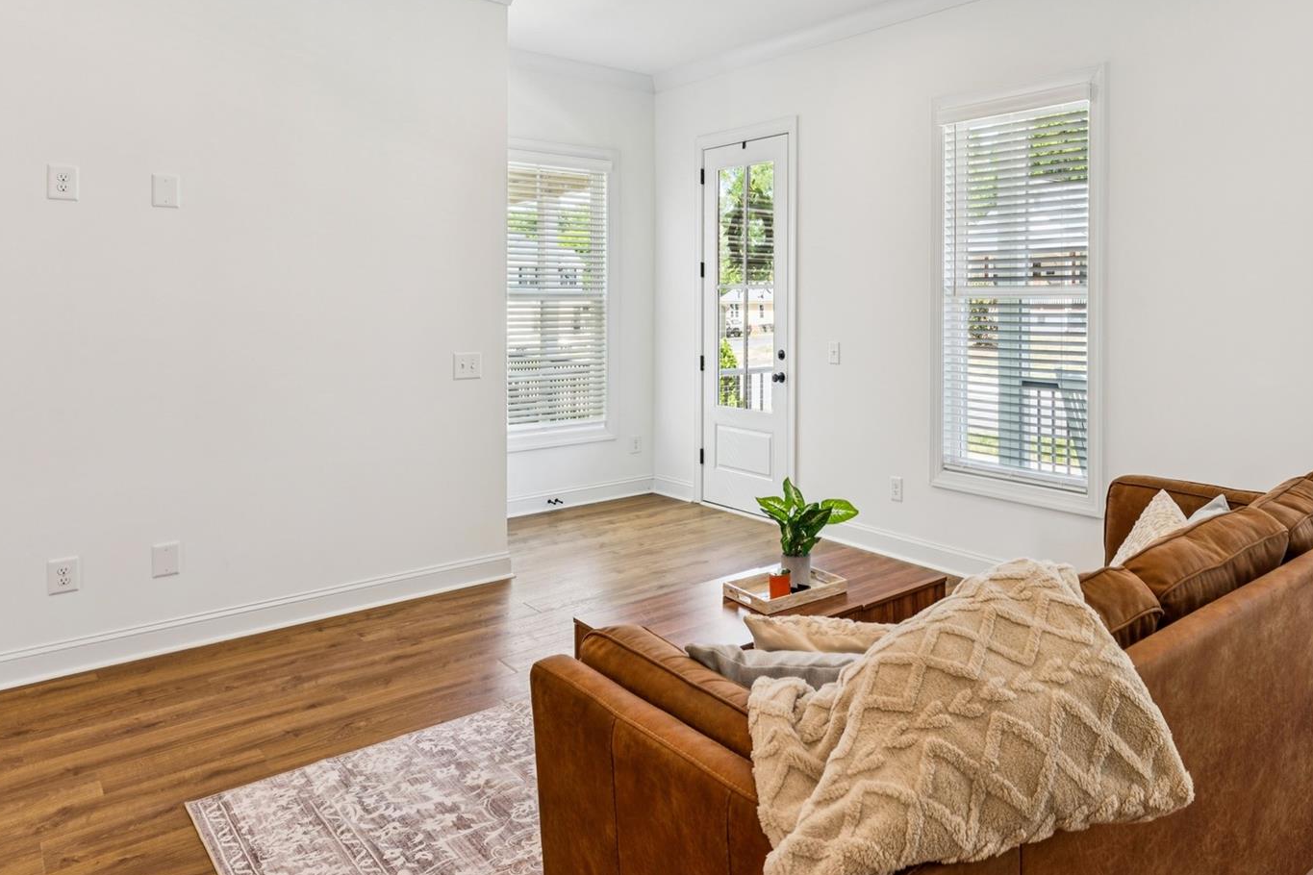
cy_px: 306
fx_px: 897
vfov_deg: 51.2
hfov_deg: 69.9
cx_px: 896
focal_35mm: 25
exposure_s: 1/8
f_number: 9
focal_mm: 16.4
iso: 100
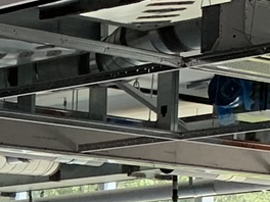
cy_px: 444
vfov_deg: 7.0
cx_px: -537
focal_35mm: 202
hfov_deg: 8.3
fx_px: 1576
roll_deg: +0.1
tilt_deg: -4.2
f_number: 1.8
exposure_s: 1/122
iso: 32
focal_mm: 4.25
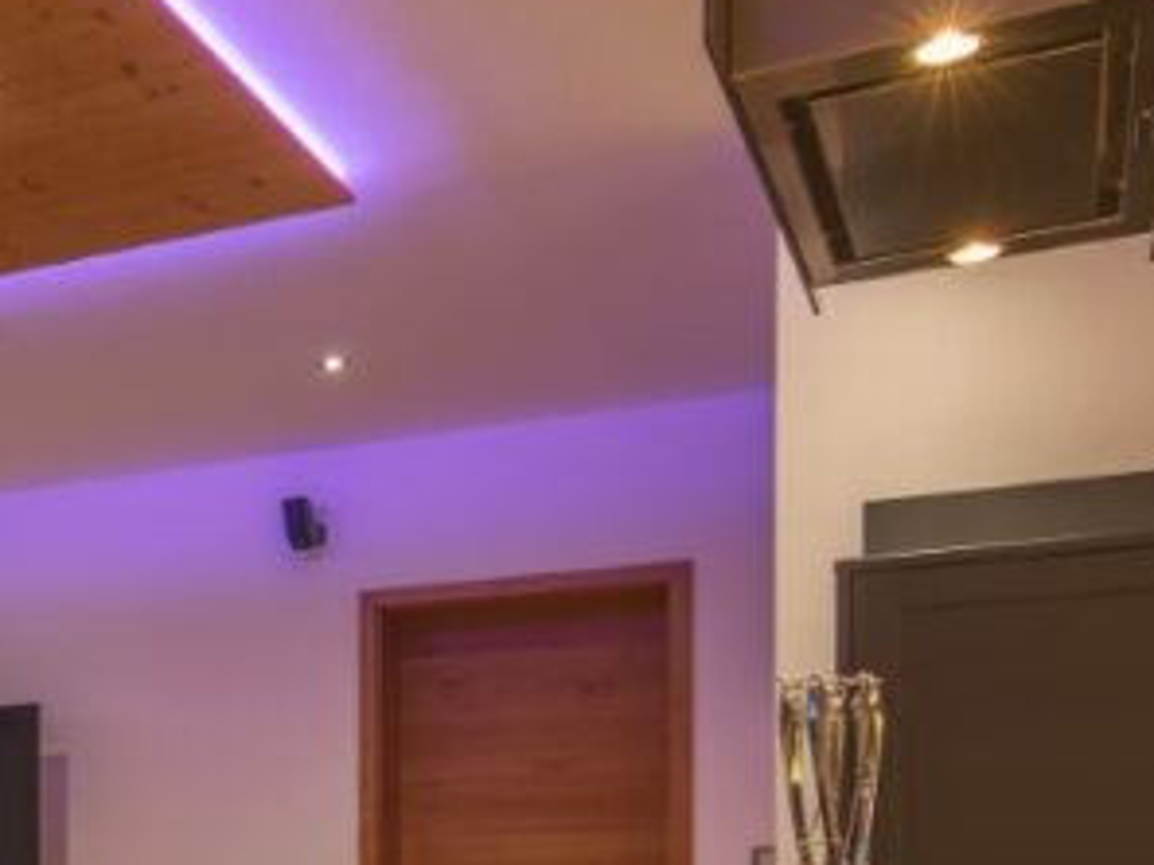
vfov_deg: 24.4
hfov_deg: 29.7
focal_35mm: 57
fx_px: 1900
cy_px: 890
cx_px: -179
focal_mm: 14
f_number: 6.3
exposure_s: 1/6
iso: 100
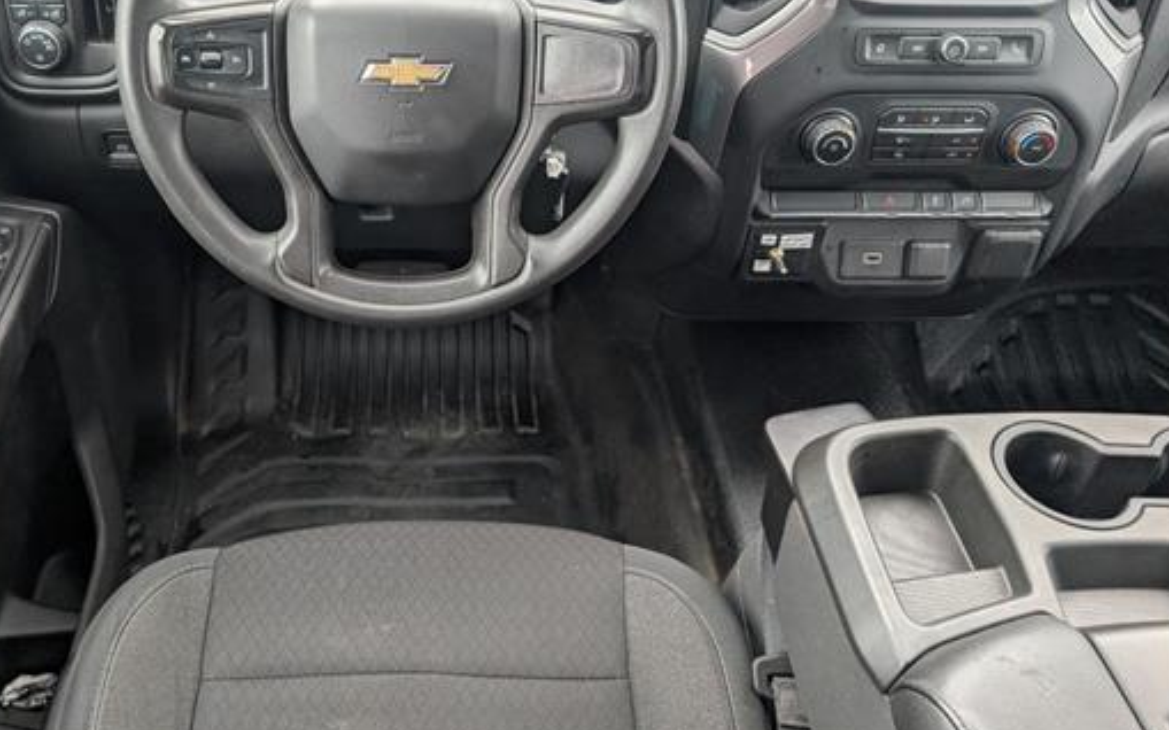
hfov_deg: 59.0
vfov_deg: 39.0
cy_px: 248
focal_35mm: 32
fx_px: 1019
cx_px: 450
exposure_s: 1/1429
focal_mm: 6.9
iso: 91
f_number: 1.68
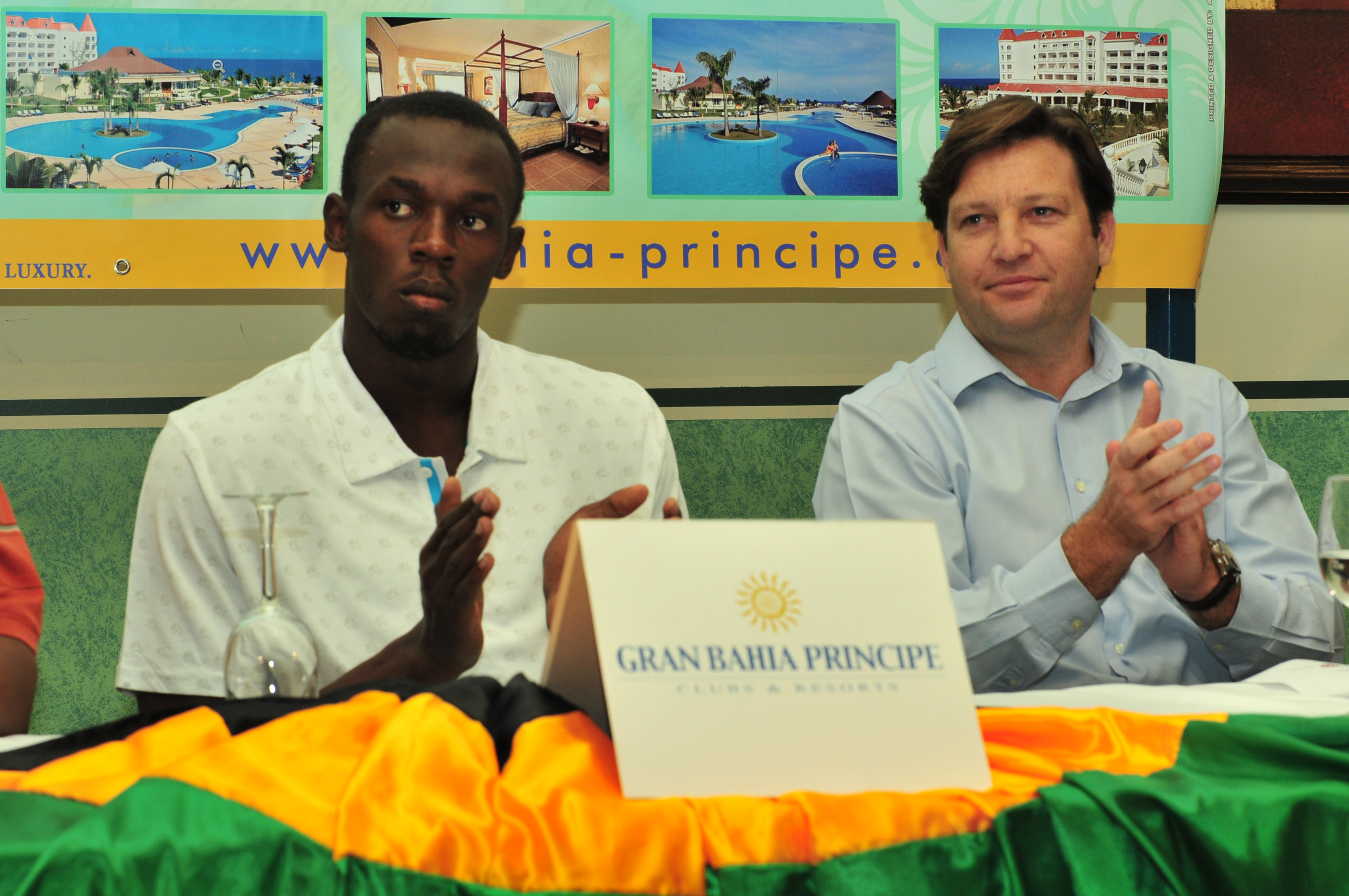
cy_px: 448
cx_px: 674
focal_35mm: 102
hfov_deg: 20.0
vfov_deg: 13.4
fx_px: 3817
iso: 400
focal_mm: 68
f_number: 7.1
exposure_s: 1/160
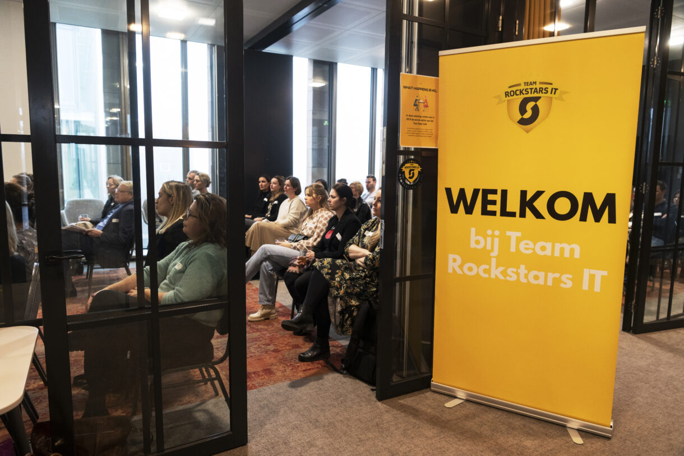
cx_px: 342
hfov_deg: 69.4
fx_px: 494
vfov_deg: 49.5
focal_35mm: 26
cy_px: 228
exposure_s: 1/60
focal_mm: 26
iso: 1600
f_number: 4
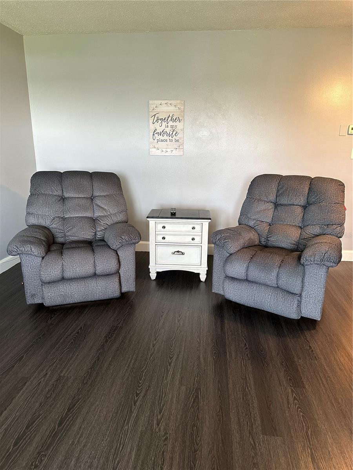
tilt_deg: -14.9
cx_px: 176
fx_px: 326
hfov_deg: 56.8
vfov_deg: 71.6
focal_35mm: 24
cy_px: 235
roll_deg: -0.9
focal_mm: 6.86
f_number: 1.78
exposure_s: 1/60
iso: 200
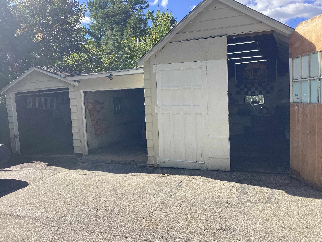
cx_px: 161
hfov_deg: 58.4
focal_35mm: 31
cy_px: 121
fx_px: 288
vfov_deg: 45.4
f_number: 2.4
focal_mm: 3.3
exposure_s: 1/696
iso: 25
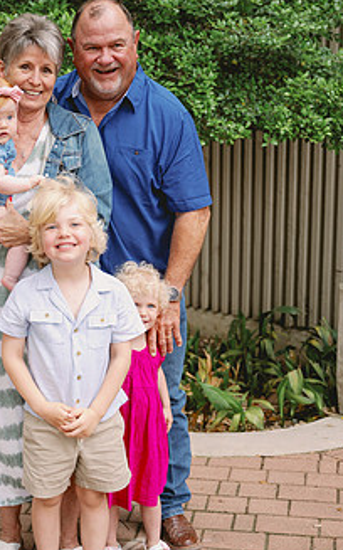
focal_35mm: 66
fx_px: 988
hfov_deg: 19.6
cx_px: 96
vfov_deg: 31.1
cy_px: 278
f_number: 2.8
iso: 320
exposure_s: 1/250
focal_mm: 47
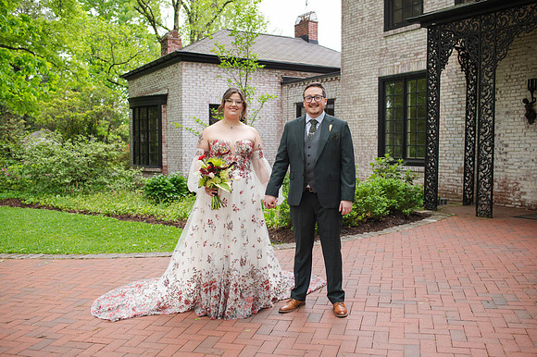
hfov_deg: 54.0
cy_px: 178
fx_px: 527
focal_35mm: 35
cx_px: 268
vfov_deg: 37.5
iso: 140
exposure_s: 1/320
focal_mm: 35
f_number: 3.2
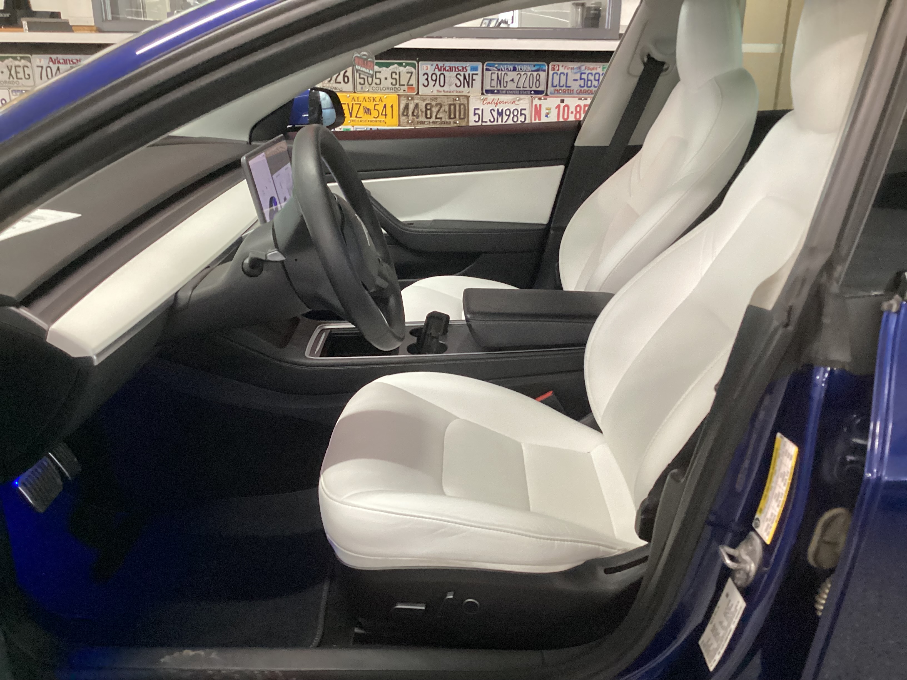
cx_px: 454
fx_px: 812
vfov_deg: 45.4
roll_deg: -1.4
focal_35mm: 31
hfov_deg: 58.4
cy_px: 340
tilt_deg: -22.6
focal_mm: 3.3
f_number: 2.4
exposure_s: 1/50
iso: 320
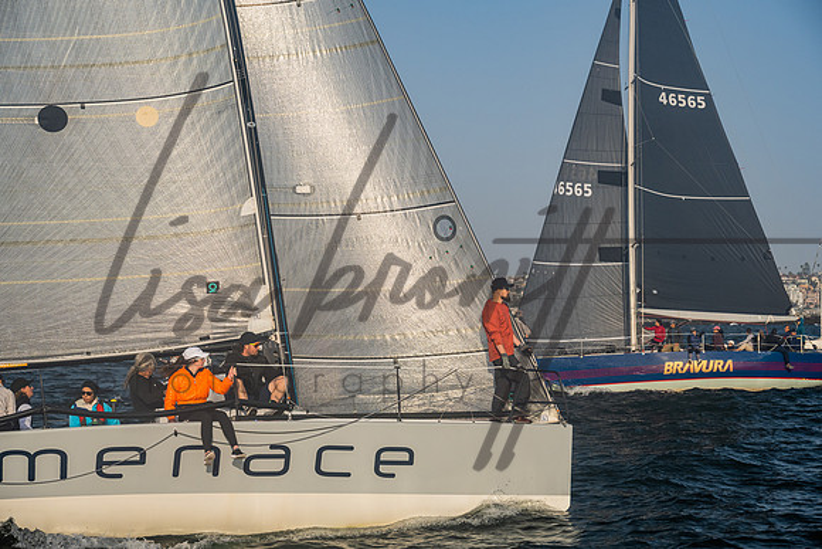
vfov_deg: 16.3
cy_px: 274
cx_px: 411
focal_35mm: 84
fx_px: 1918
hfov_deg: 24.2
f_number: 8
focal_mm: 84
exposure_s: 1/1250
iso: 400
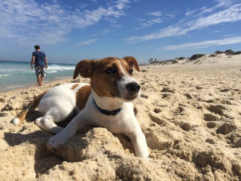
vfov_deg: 48.2
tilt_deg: -9.1
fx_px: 202
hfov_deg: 61.7
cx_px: 120
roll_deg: -3.5
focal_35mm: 29
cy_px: 90
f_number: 2.2
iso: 32
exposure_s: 1/5128
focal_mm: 4.15
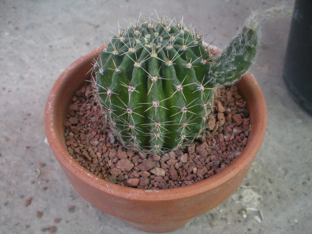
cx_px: 156
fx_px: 315
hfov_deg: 52.6
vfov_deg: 40.7
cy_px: 117
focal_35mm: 35
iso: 370
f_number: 3.5
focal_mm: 6.3
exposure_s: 1/60
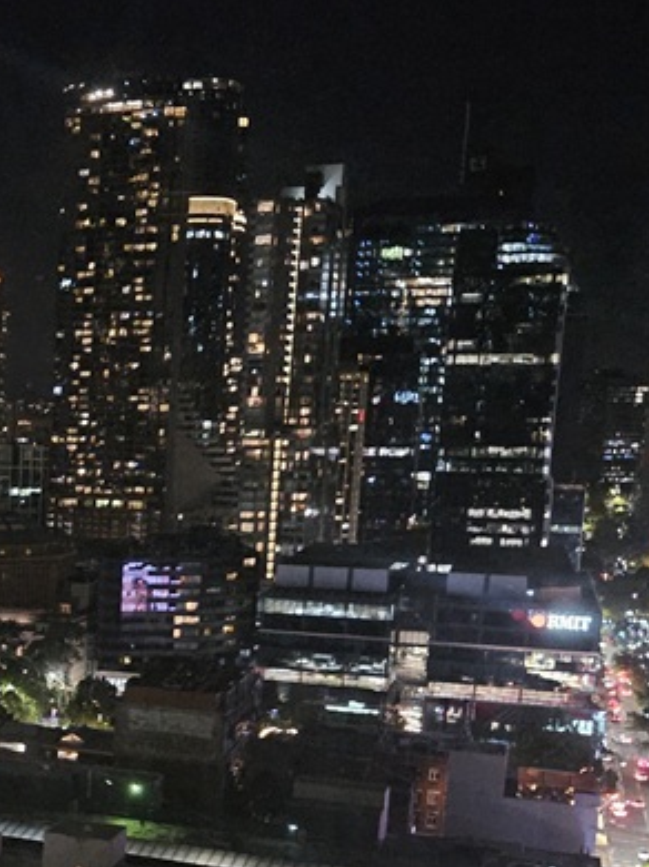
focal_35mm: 59
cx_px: -211
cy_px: 618
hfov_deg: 22.1
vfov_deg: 32.3
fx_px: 1477
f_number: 1.8
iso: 2500
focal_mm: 5.4
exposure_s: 1/16.7
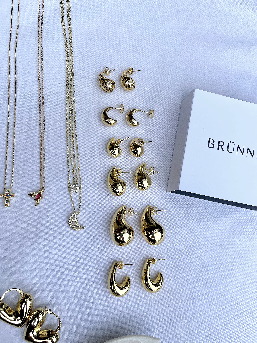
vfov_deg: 67.3
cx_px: 132
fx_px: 257
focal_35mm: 26
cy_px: 174
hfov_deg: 53.1
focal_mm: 5.1
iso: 32
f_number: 1.6
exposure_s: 1/625
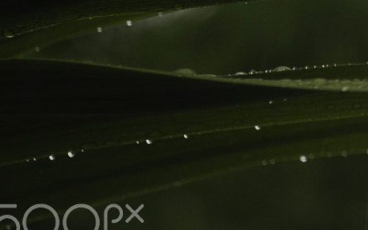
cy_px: -99
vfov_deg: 1.2
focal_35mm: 1068
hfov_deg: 2.0
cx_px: 587
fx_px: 10709
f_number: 10
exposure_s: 1/200
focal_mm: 200
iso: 200
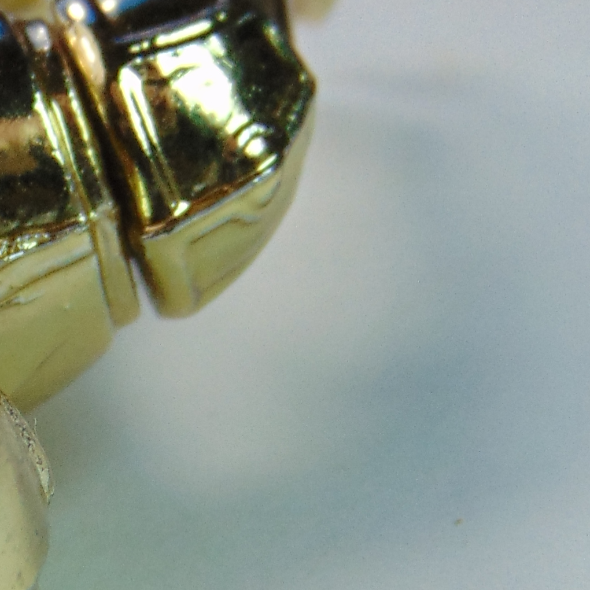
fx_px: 2584
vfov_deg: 13.0
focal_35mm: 134
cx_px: -59
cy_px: 403
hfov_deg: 12.8
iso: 80
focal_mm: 5.4
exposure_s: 1/640
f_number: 3.1
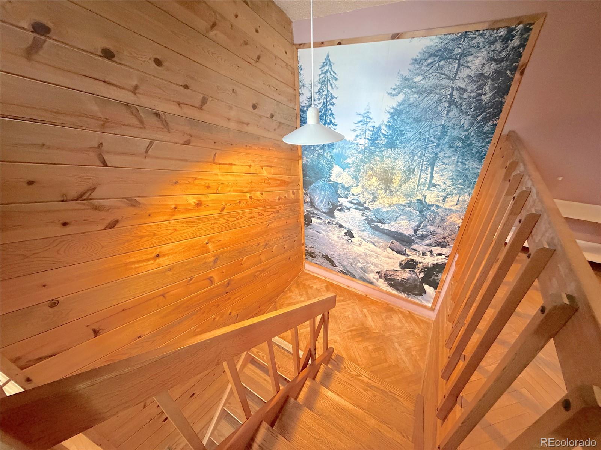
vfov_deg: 85.7
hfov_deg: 102.1
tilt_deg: -31.3
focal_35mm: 14
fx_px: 243
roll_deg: +3.4
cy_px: 225
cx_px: 300
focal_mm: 2.22
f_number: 2.2
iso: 1000
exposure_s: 1/60
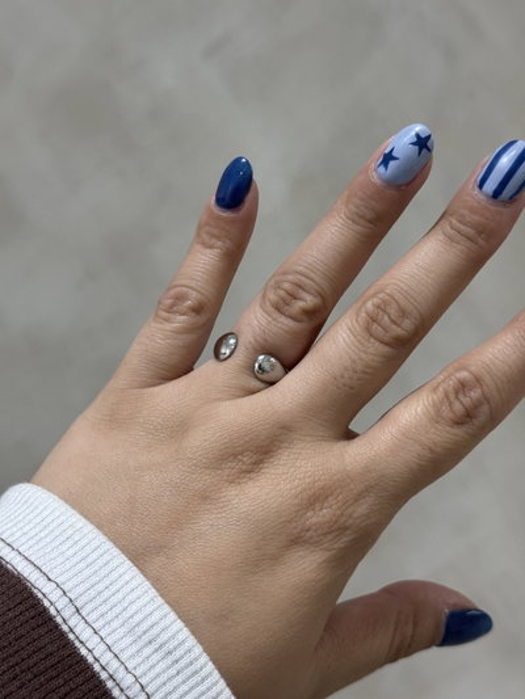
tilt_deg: -9.2
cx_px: 262
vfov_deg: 39.6
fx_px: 970
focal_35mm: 48
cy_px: 350
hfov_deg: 30.3
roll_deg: +7.1
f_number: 1.78
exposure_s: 1/50
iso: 100
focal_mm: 6.76
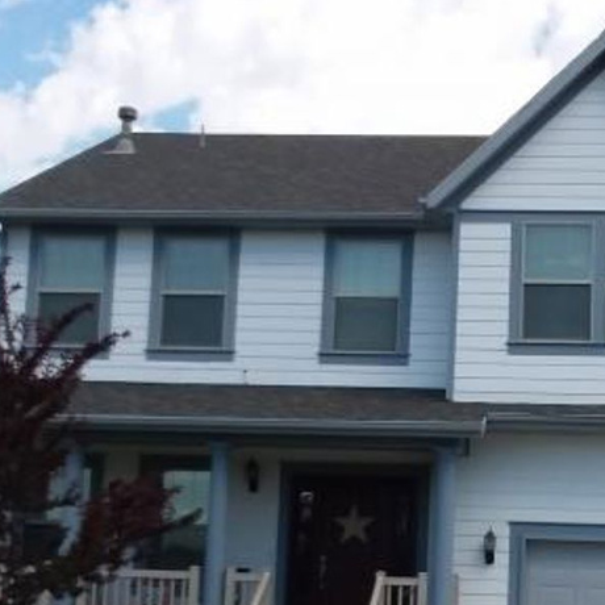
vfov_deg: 29.8
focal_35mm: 57
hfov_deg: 29.6
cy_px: 421
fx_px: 1127
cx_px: 446
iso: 40
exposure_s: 1/916
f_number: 1.9
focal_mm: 2.47
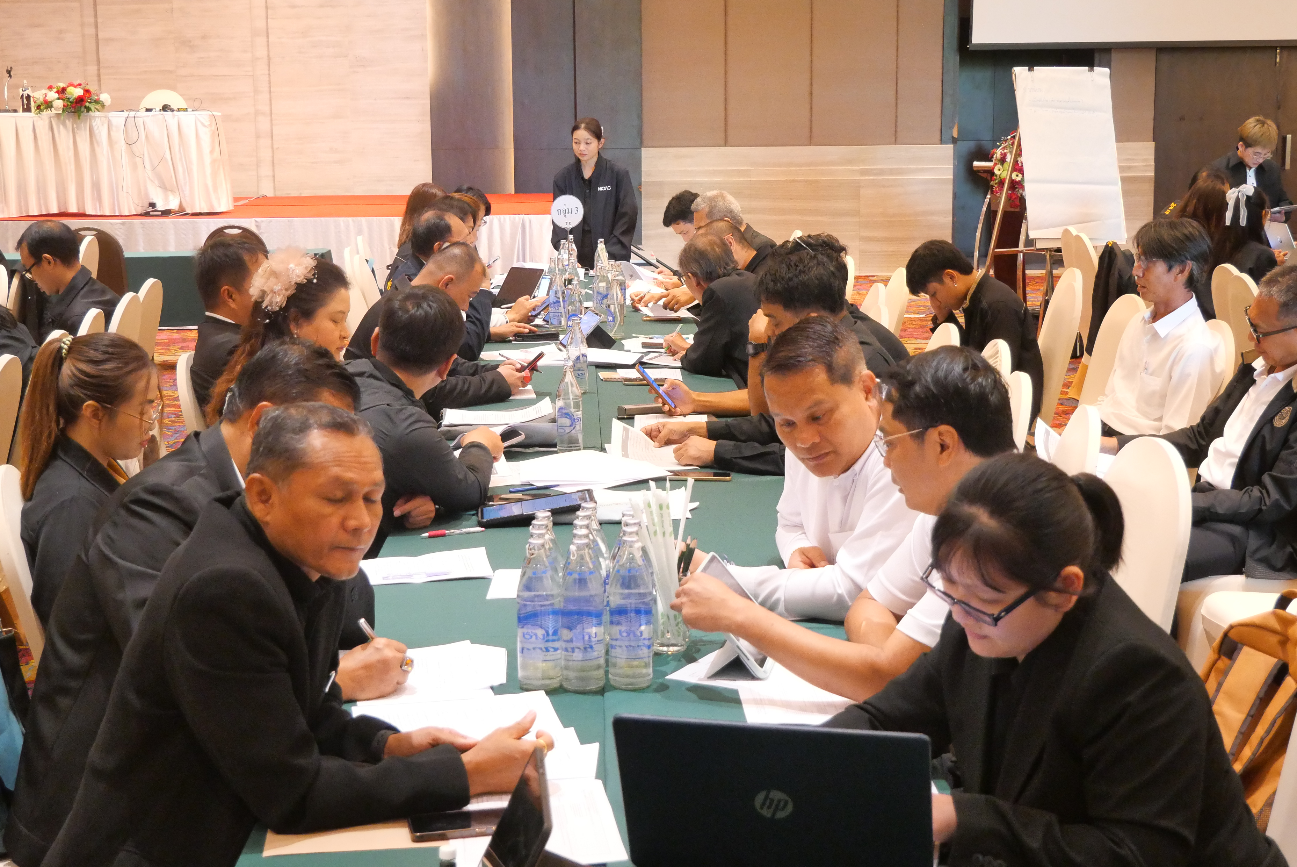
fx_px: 1838
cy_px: 434
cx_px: 648
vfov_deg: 26.5
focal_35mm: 51
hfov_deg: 38.9
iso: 3200
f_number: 4.5
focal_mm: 25
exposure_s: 1/40
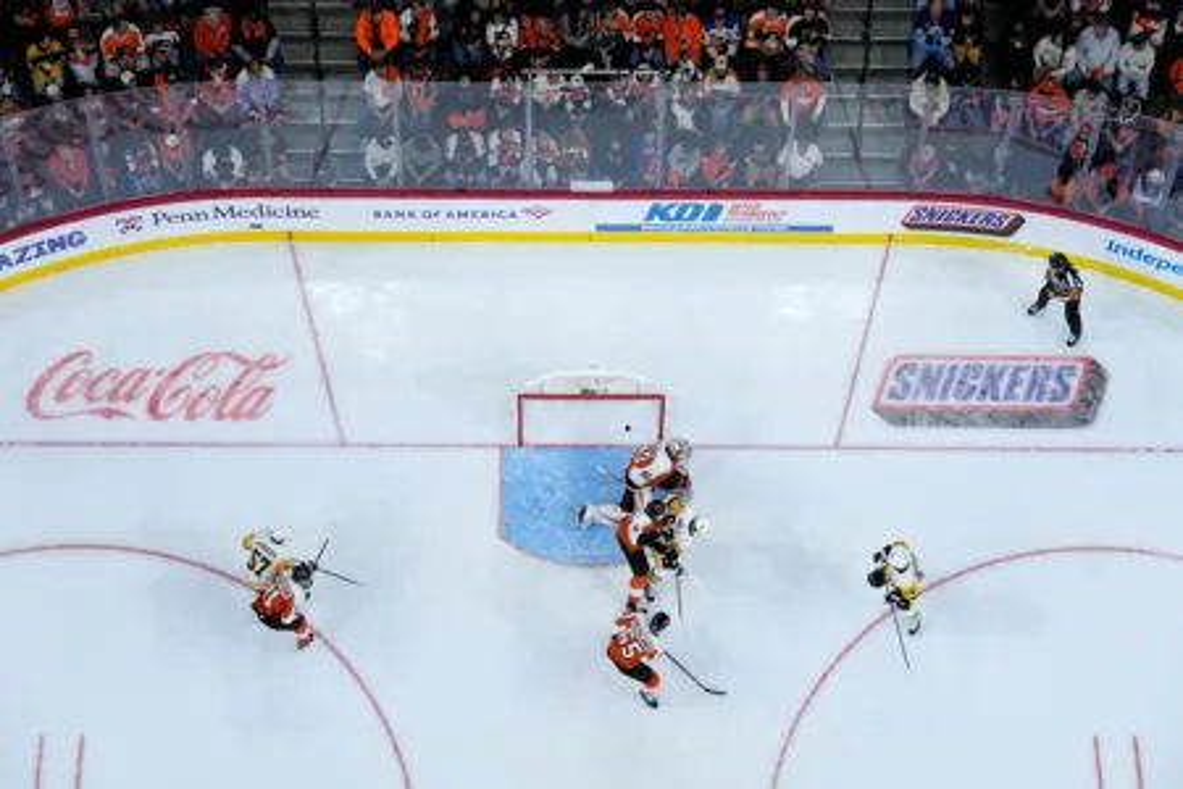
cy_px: 394
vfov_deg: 16.7
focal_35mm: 82
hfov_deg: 24.8
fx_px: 2694
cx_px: 592
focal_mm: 82
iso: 2000
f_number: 4
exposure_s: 1/2000
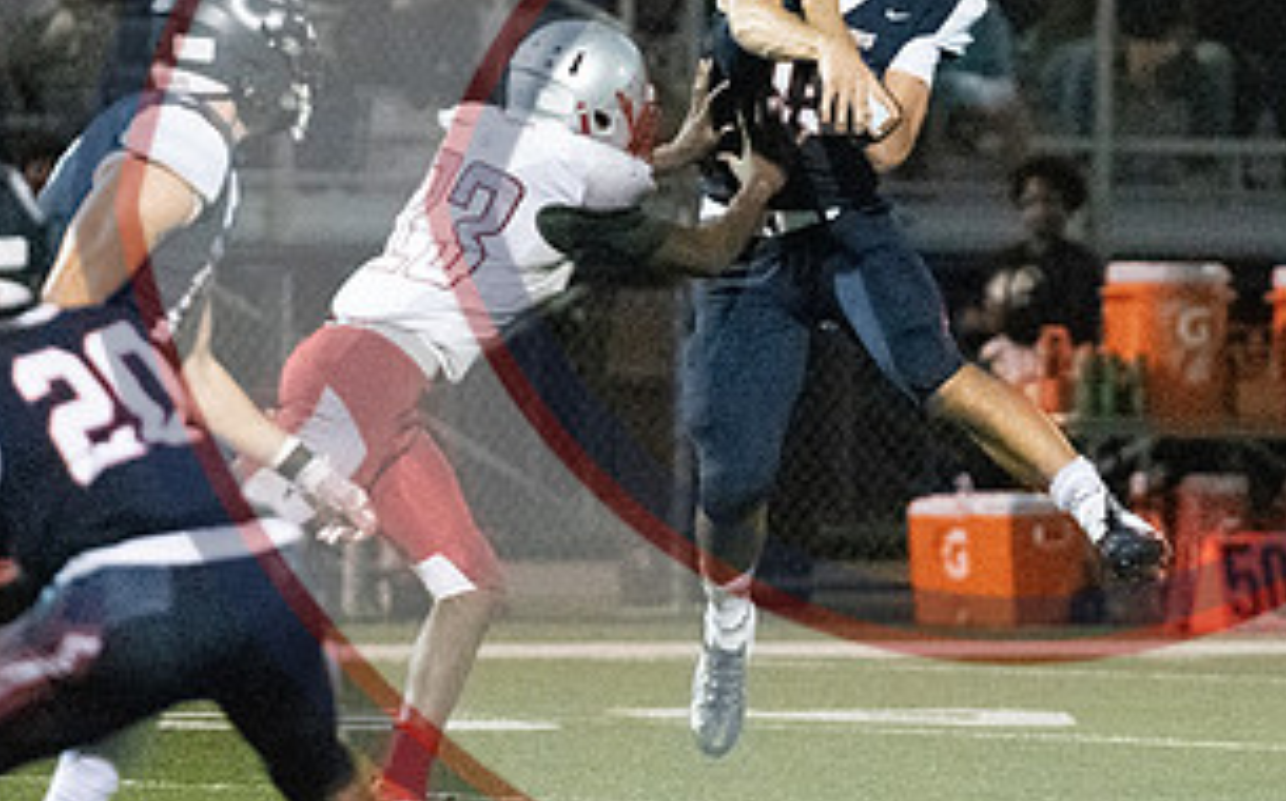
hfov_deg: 3.6
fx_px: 20379
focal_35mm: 582
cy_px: 204
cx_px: 999
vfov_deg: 2.3
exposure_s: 1/3200
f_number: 2.8
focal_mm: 200
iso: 45600
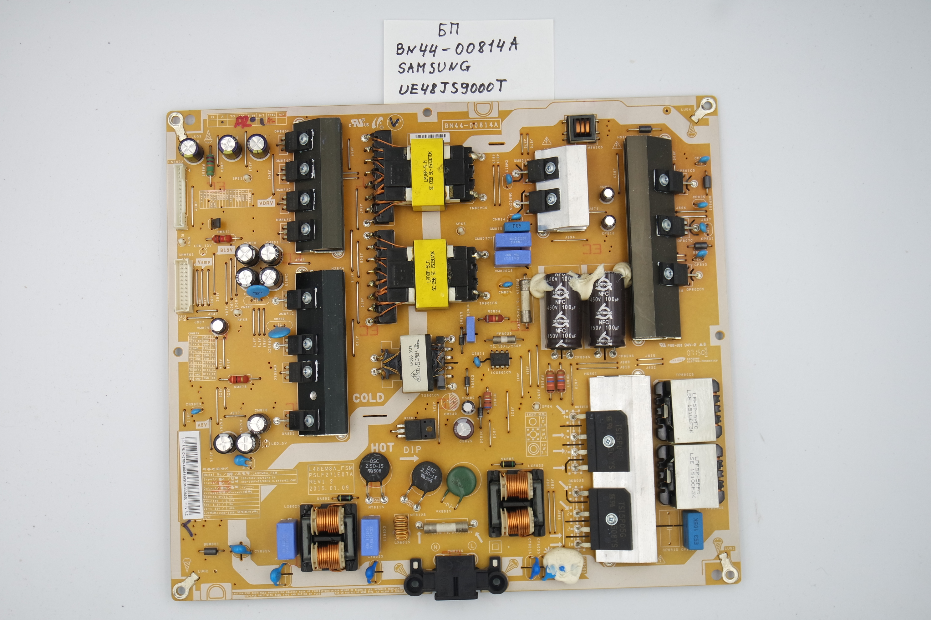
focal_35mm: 45
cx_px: 466
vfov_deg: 29.9
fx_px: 1164
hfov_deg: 43.6
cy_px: 310
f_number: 5
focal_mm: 17
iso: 160
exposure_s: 1/100
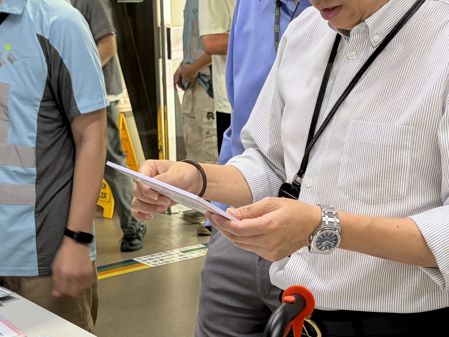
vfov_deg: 19.1
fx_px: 999
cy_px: 143
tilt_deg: -8.1
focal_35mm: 77
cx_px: 158
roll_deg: +3.5
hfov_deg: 25.2
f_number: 1.6
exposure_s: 1/50
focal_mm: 5.96
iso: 80
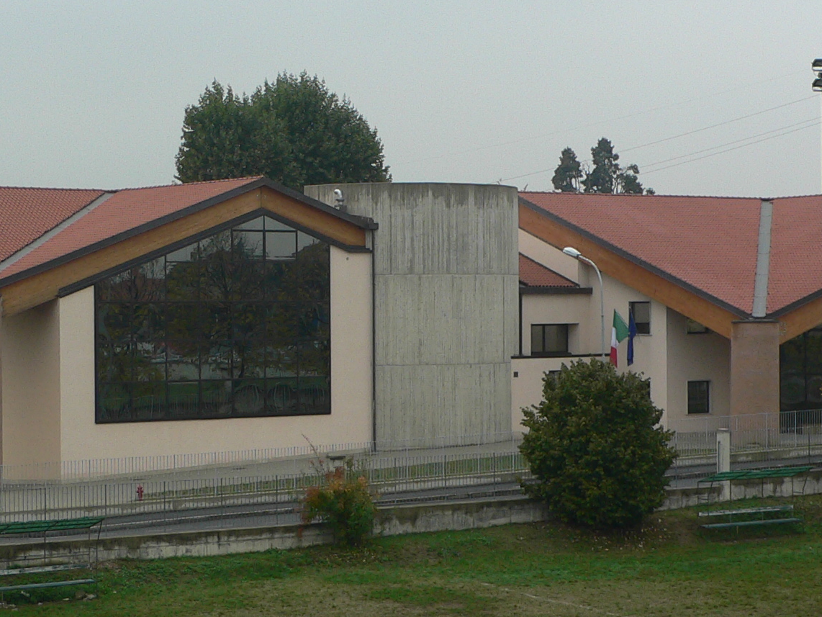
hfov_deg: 21.8
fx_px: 2138
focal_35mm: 90
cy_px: 330
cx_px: 402
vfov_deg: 16.4
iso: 80
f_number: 3.7
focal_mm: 6.7
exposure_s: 1/100
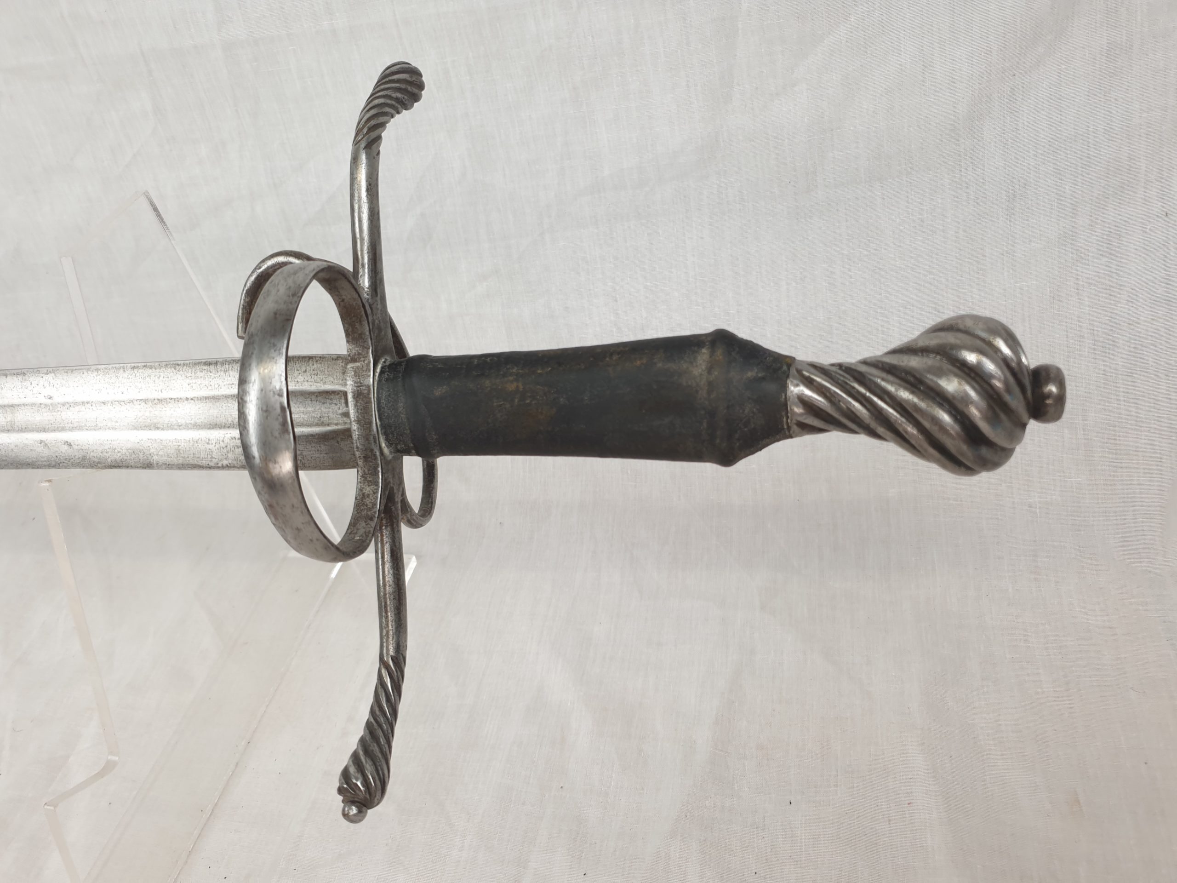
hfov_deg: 67.3
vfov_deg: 53.1
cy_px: 442
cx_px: 588
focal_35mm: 26
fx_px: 884
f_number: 1.5
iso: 50
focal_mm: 4.3
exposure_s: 1/100
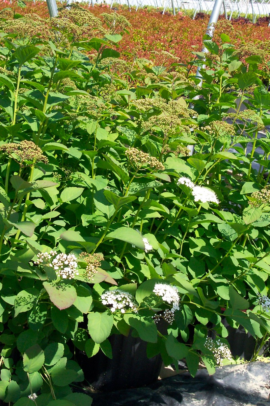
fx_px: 574
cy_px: 203
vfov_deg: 38.9
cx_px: 135
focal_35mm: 51
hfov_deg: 26.5
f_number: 5.6
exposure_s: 1/350
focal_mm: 10.7
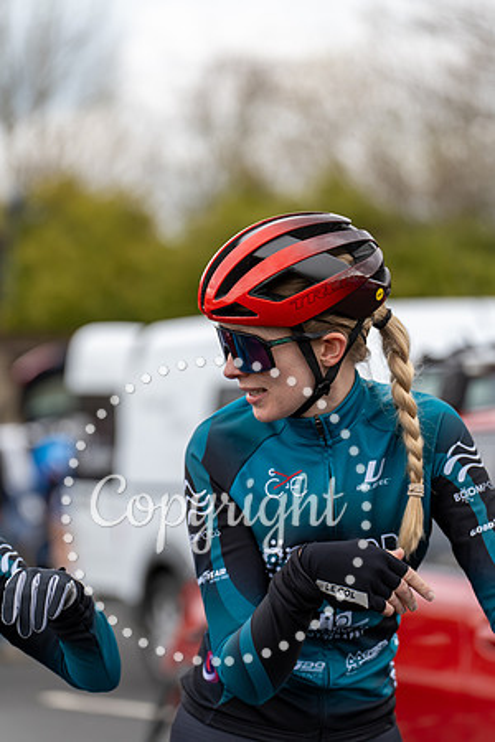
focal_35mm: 125
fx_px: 2578
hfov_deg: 11.0
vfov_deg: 16.4
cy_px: 371
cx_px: 248
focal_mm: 125
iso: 160
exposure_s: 1/640
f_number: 3.2
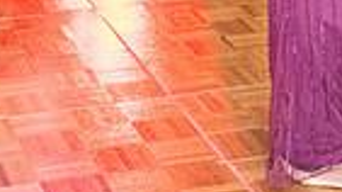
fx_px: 1404
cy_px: -235
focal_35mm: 155
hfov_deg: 13.8
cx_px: 82
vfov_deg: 7.4
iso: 1600
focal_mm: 36
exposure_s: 1/125
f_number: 2.8
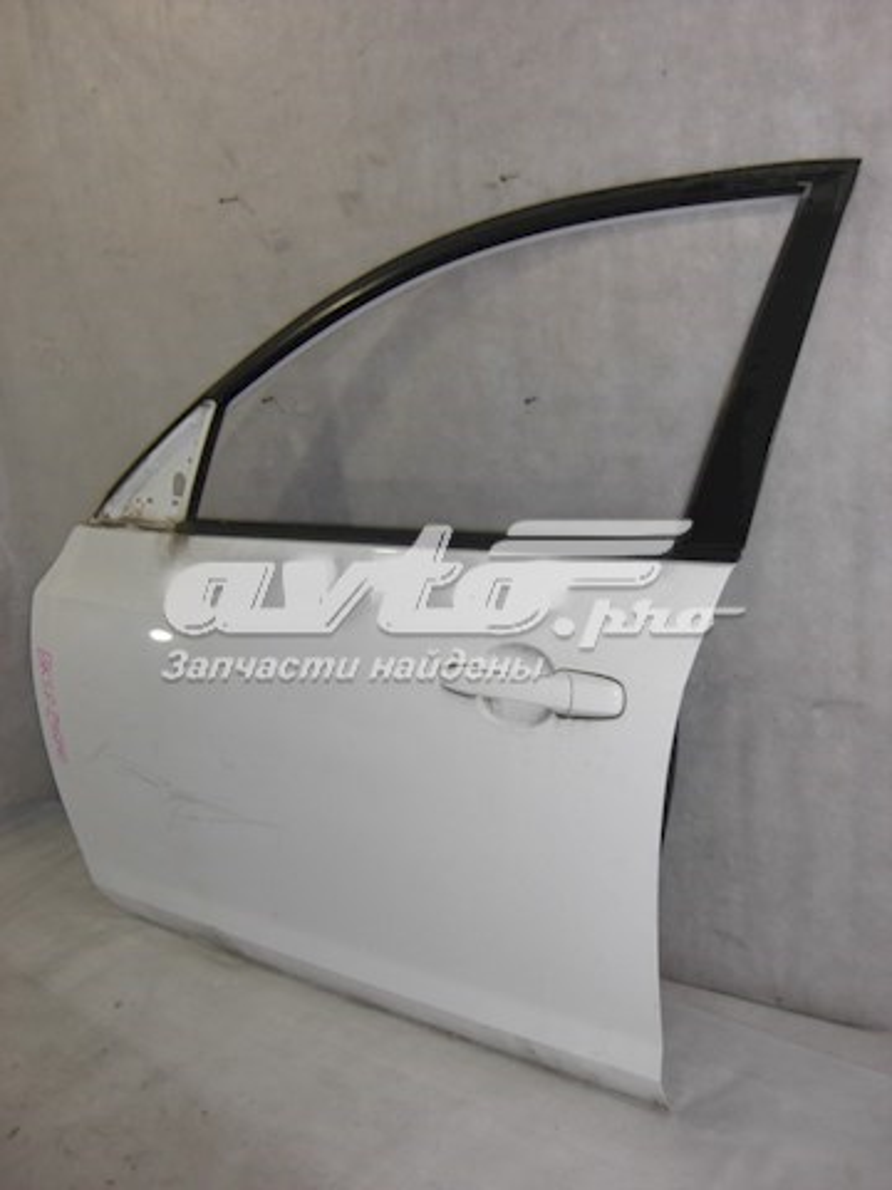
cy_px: 595
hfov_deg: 37.7
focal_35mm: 38
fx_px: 1306
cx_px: 446
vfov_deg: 49.0
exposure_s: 1/60
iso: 100
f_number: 2.8
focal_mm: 7.9
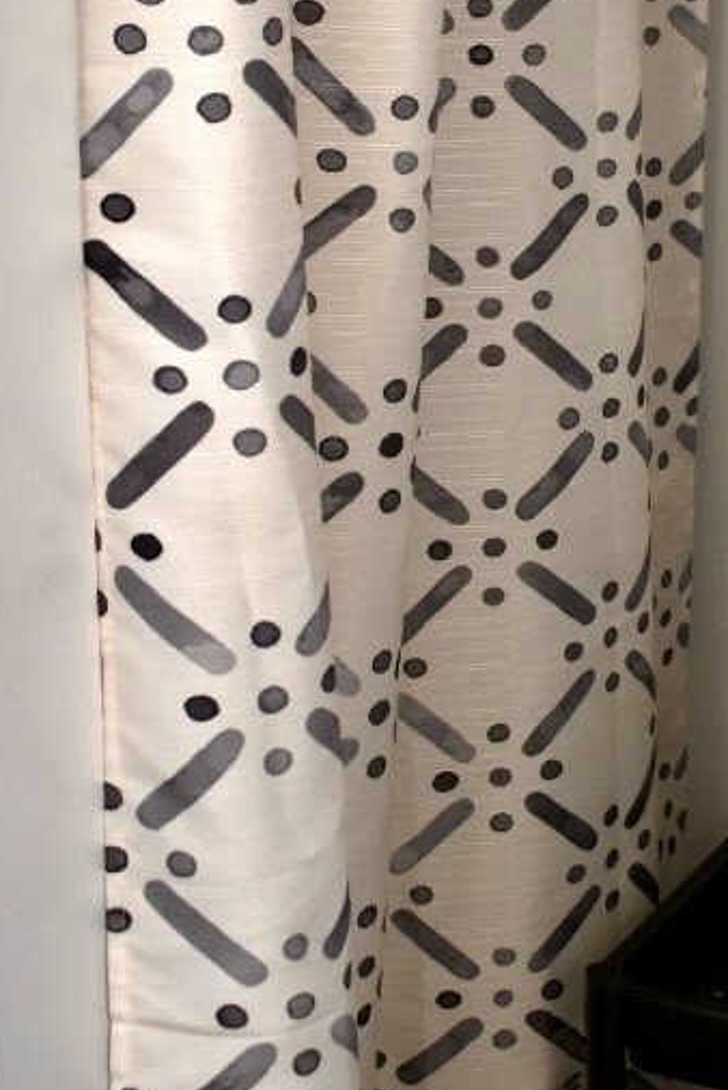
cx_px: 685
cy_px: 93
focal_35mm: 96
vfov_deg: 20.8
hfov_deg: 14.1
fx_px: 2908
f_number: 3.5
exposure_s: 1/250
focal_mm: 20
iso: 560
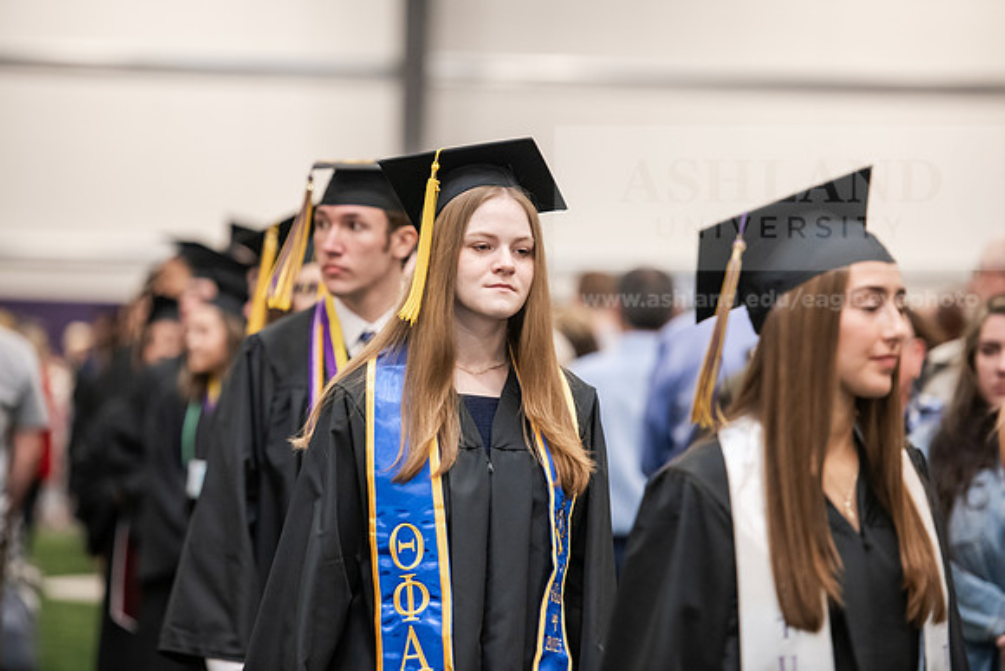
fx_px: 4747
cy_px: 336
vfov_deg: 8.1
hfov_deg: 12.1
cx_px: 502
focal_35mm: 170
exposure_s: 1/200
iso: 2500
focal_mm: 170
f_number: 3.2
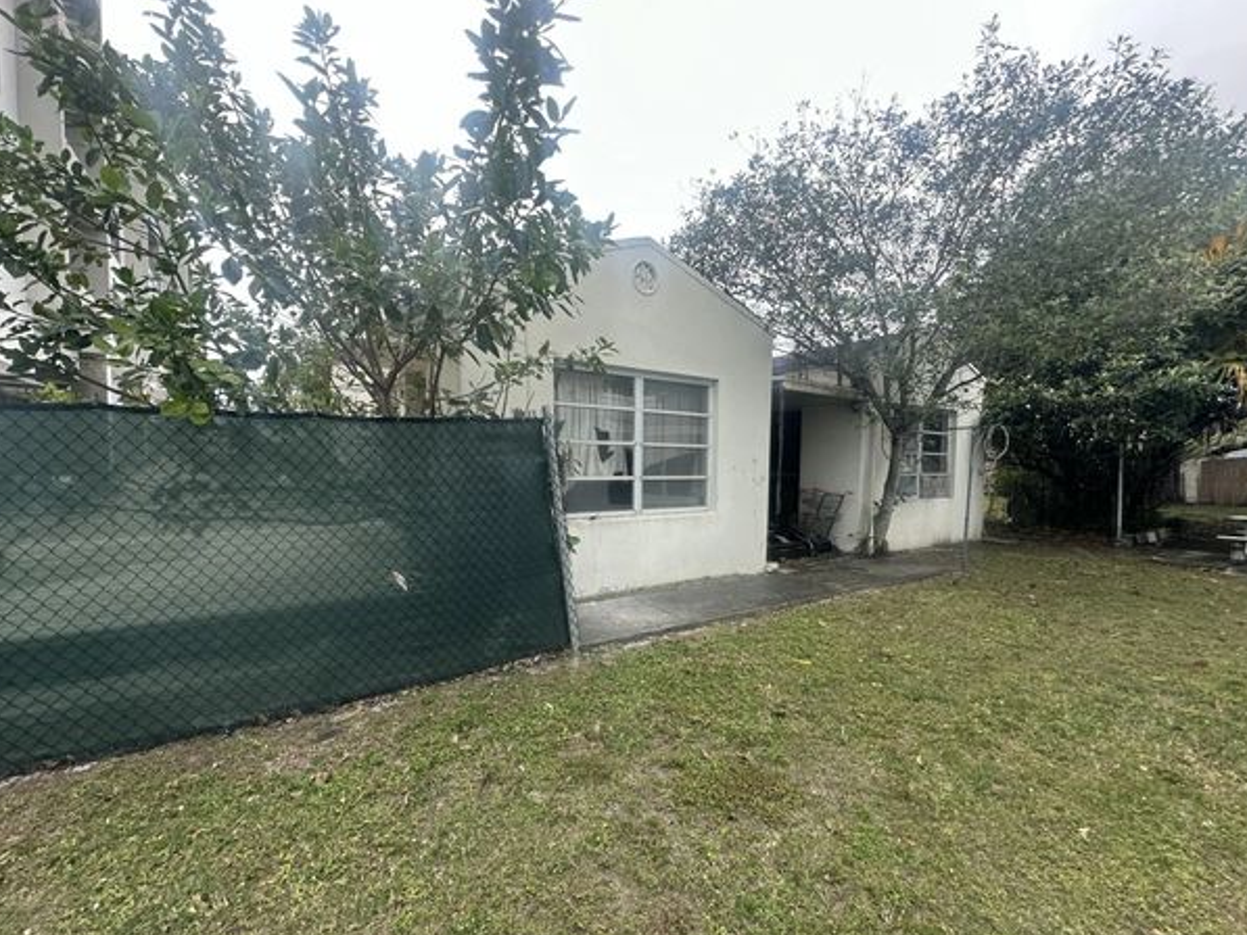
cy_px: 493
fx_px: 540
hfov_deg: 98.1
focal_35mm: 15
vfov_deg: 81.7
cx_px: 602
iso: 64
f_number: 2.2
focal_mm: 2.22
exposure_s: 1/99
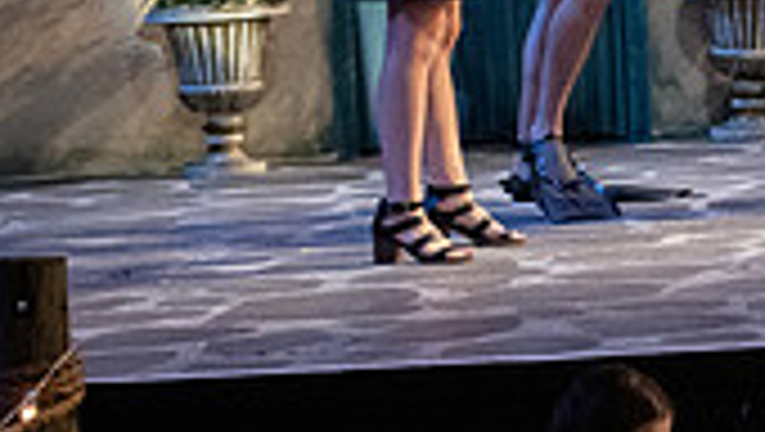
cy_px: -160
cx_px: 1282
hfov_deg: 6.6
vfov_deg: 3.8
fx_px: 6538
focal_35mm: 322
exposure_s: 1/400
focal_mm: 90
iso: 4000
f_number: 3.2
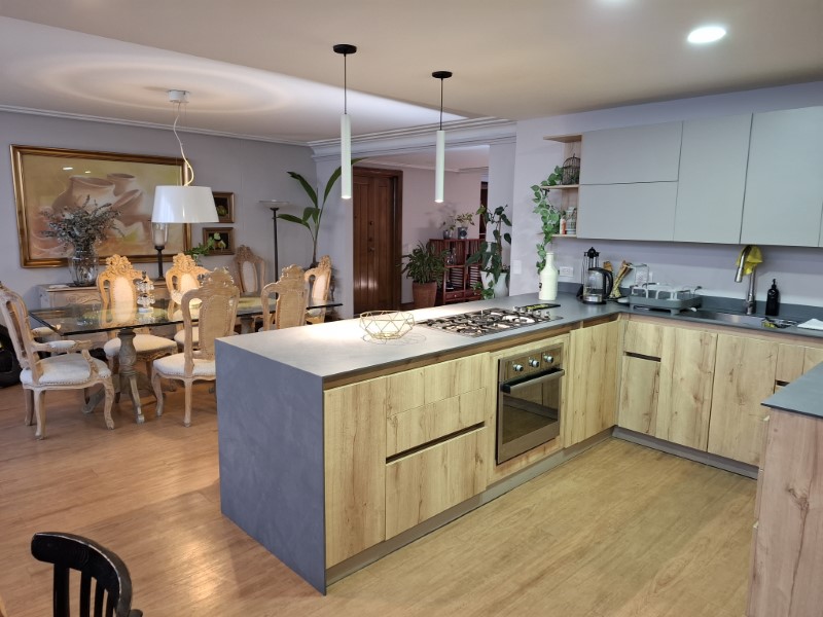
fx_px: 547
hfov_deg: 73.9
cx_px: 412
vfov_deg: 58.9
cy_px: 308
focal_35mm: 23
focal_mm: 5.54
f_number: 1.8
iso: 400
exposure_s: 1/33
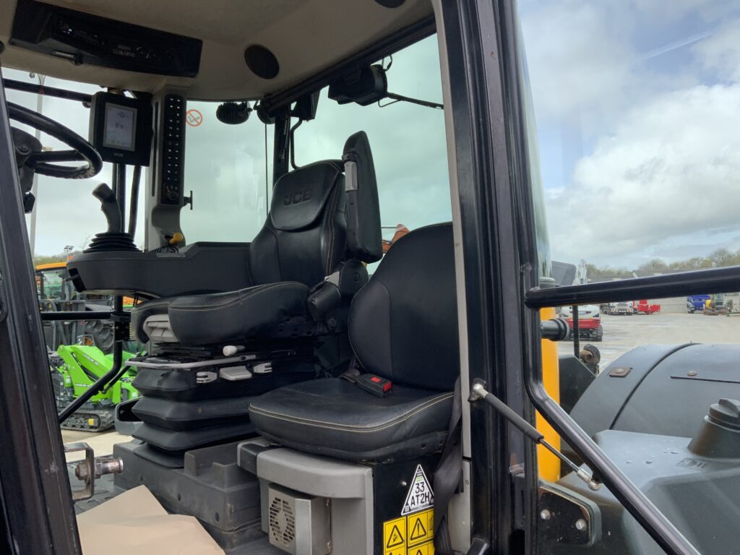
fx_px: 620
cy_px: 278
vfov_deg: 48.2
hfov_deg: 61.7
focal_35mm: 29
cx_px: 370
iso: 16
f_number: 1.8
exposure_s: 1/360
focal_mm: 3
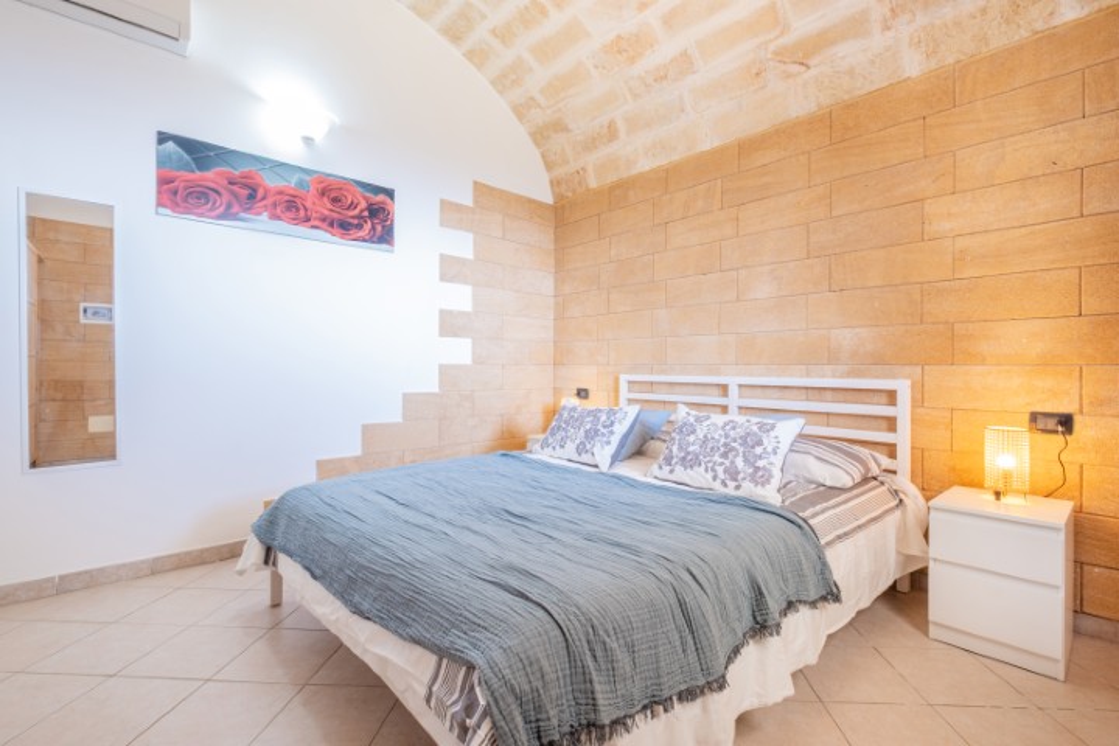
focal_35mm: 15
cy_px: 373
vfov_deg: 77.3
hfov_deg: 100.4
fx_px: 466
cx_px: 560
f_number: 13
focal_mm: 10
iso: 200
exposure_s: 1
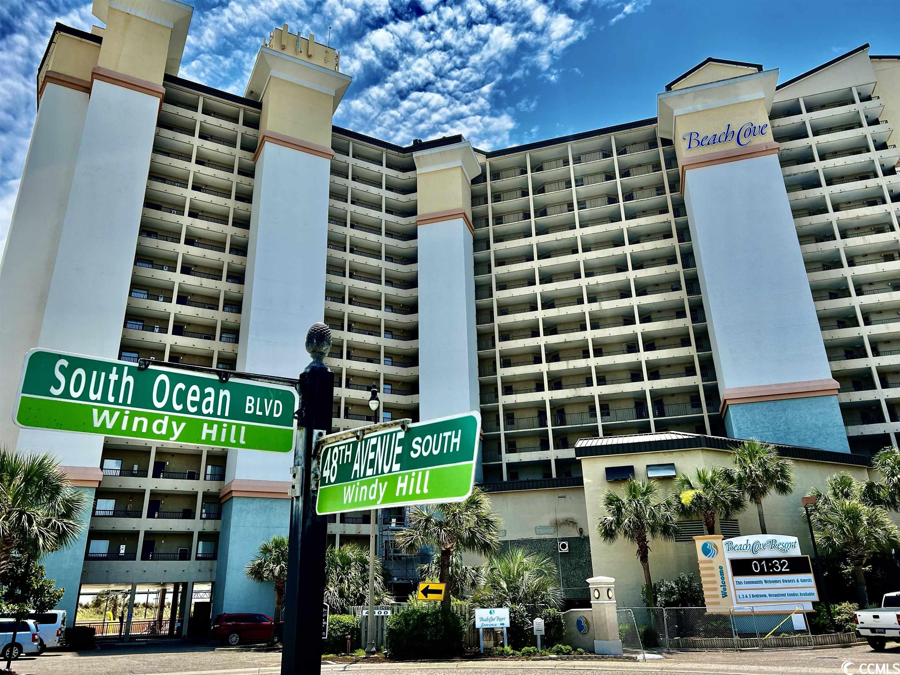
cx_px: 450
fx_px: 676
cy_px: 338
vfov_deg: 53.1
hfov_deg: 67.3
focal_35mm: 26
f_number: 1.5
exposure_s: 1/3165
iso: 50
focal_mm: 5.7
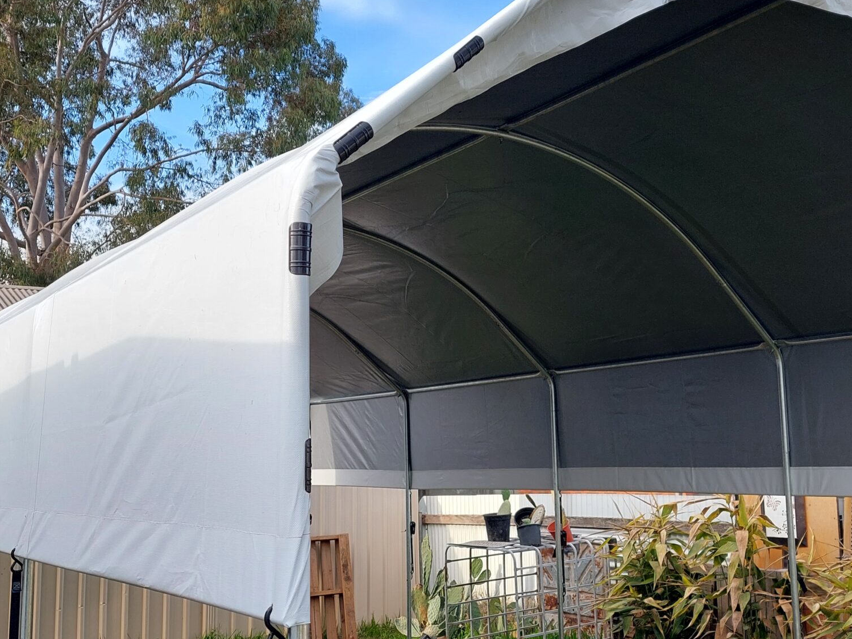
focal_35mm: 41
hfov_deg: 45.3
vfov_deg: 35.1
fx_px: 1009
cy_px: 302
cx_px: 545
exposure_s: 1/364
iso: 40
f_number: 1.8
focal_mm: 5.23
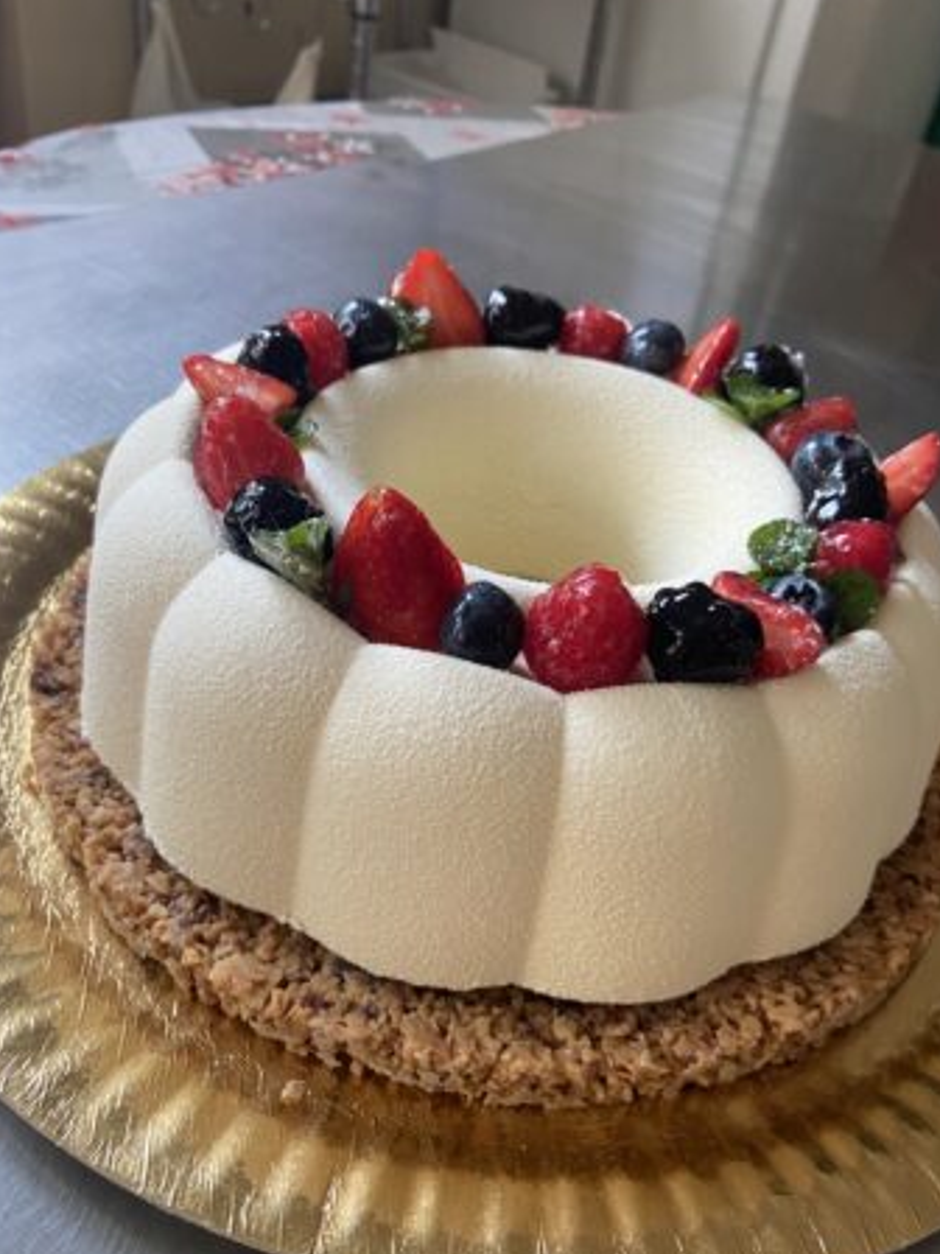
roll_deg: -9.6
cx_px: 494
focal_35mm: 29
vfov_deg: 61.6
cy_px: 675
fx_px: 1050
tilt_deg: -38.5
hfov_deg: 48.2
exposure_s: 1/98
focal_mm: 4.25
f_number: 1.8
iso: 125
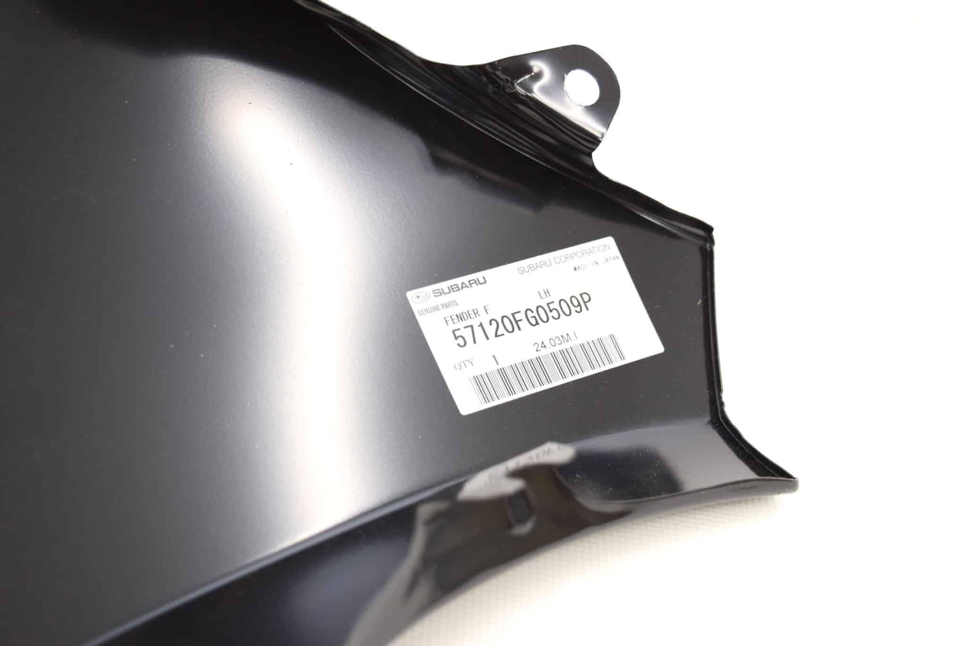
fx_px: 1371
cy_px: 323
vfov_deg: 26.5
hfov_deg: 38.9
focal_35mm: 51
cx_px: 484
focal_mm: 34
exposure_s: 1/100
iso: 400
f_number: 5
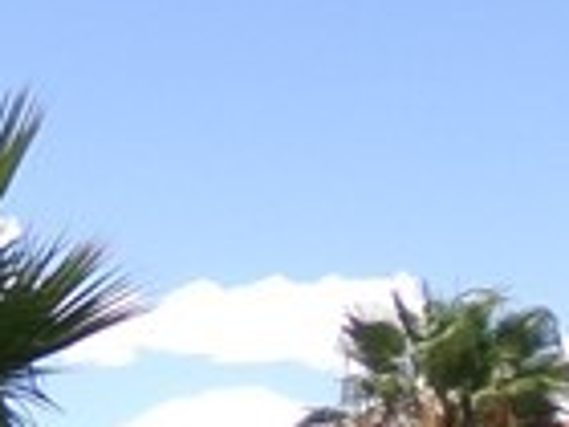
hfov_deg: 9.9
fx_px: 2877
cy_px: 923
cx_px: -817
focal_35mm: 175
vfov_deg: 8.0
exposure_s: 1/550
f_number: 3.7
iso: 100
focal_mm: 4.3
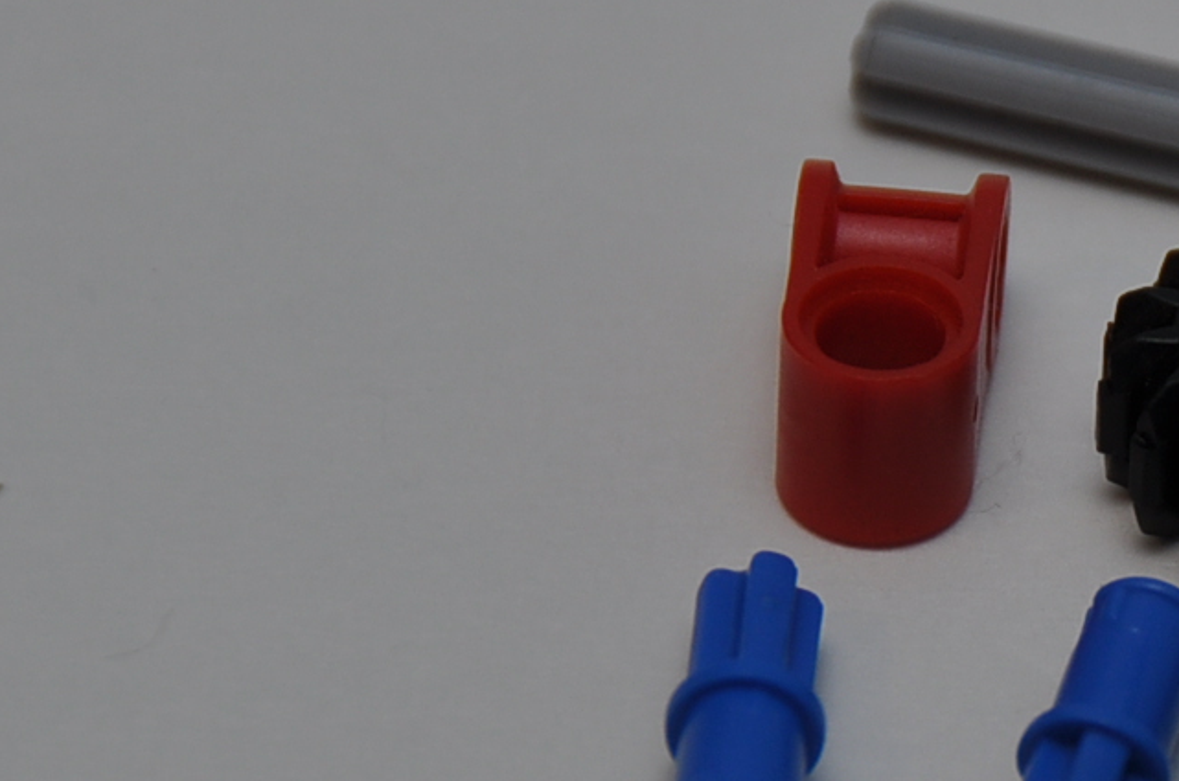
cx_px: 1438
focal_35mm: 1004
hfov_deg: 2.1
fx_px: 32823
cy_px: 623
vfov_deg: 1.4
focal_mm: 200
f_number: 5.6
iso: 200
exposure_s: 1/60
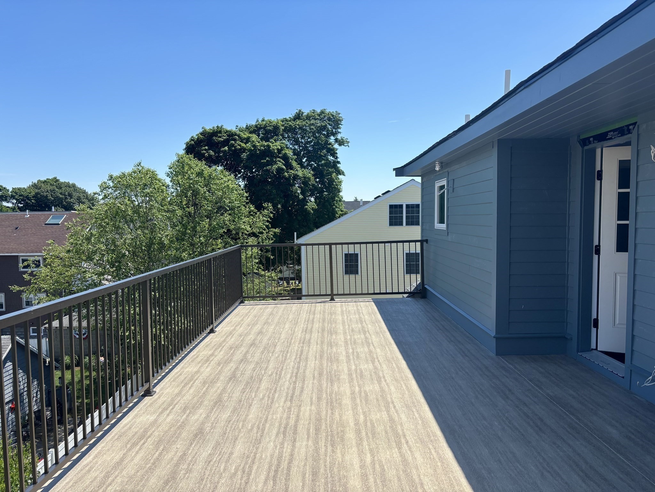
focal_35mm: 26
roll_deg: +1.2
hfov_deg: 67.3
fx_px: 492
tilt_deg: -4.0
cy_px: 246
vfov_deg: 53.1
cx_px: 328
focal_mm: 5.96
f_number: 1.6
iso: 50
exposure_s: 1/3205
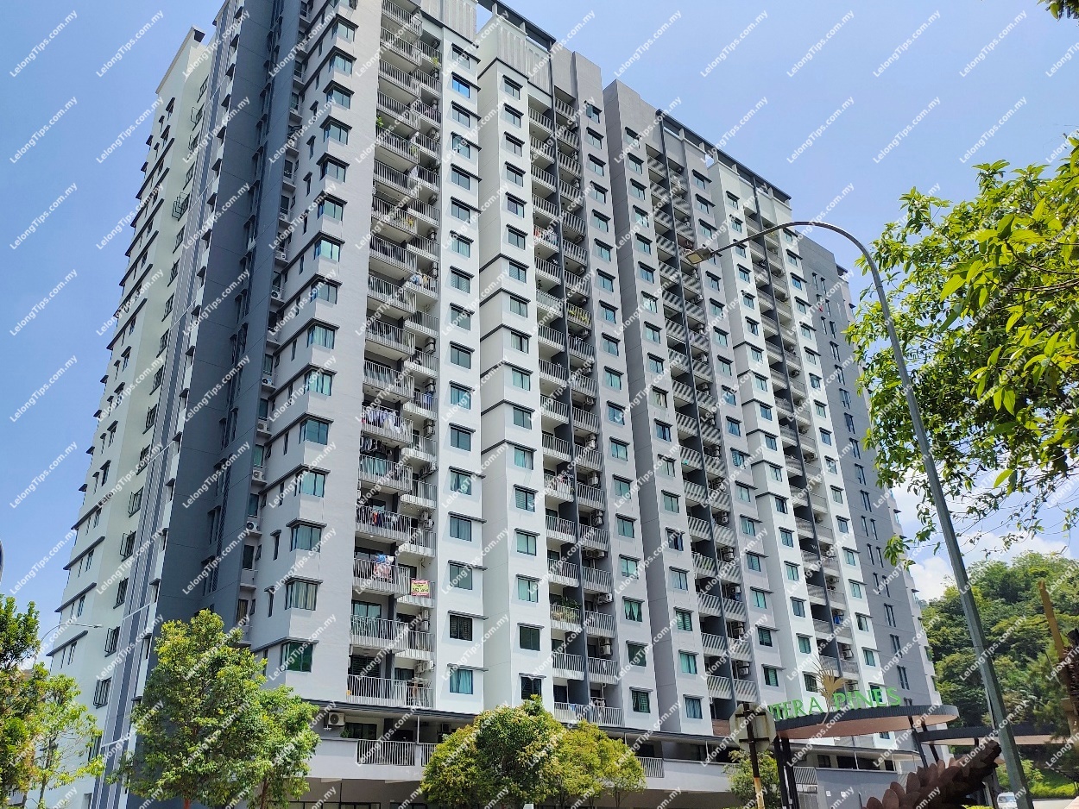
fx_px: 779
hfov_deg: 69.4
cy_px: 404
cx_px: 540
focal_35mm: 25
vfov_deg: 54.9
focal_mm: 5.42
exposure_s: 1/1420
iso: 50
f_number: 1.89
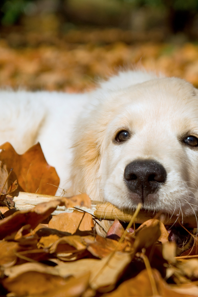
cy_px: 150
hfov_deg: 8.6
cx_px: 198
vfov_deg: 12.9
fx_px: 1311
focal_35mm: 159
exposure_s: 1/1600
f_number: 5.6
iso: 100
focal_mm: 70
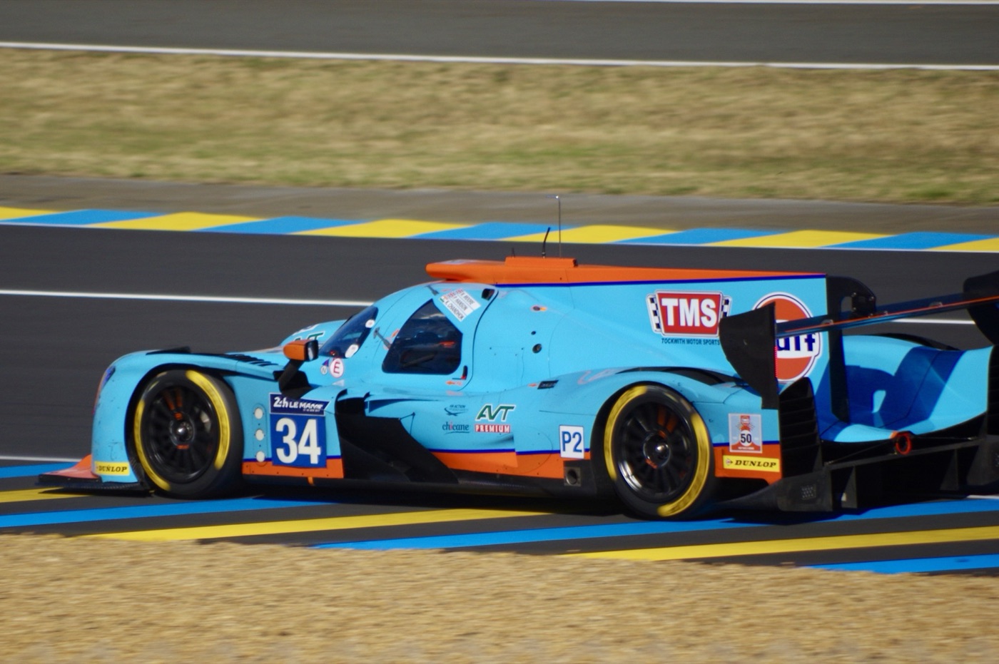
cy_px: 332
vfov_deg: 3.0
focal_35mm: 450
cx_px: 500
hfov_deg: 4.6
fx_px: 12477
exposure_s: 1/1000
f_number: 5.8
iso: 200
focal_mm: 300
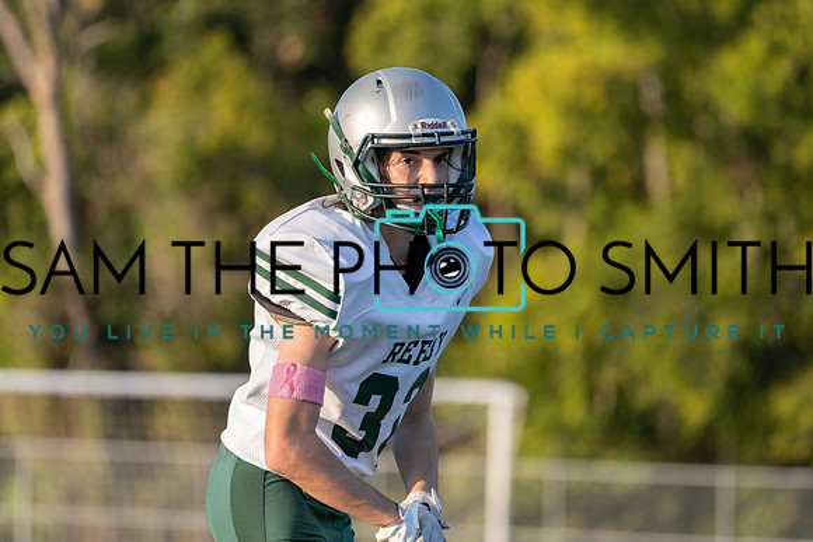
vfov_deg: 3.0
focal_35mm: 454
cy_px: 243
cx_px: 421
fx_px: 10256
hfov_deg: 4.5
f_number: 7.1
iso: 800
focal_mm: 400
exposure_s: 1/1250
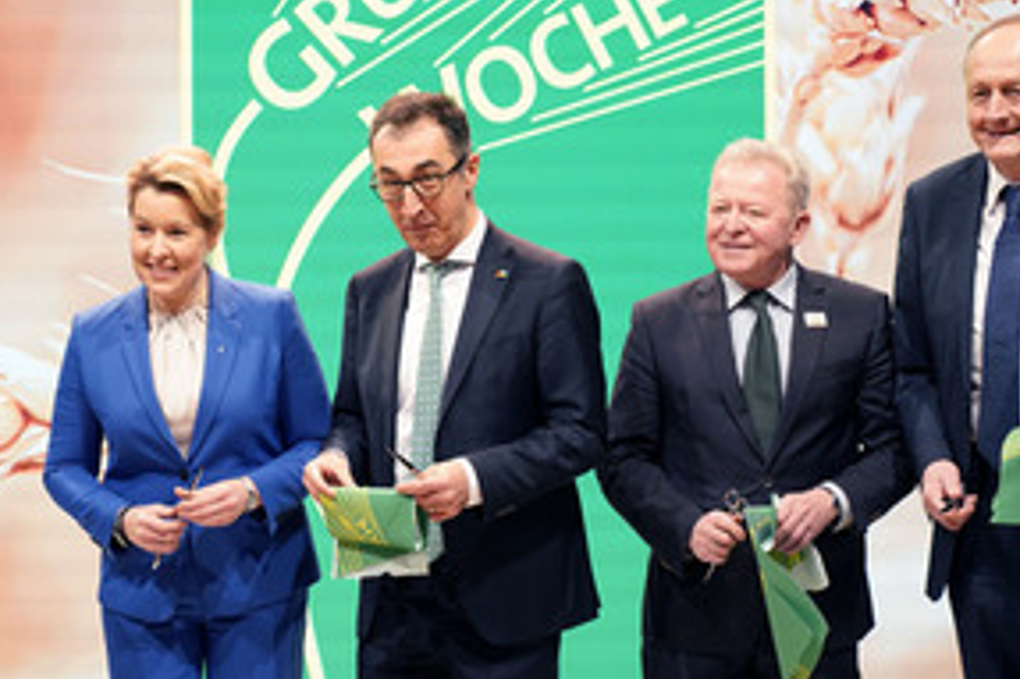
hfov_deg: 21.2
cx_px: 410
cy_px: 231
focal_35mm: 96
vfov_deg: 14.2
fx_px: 2718
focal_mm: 61
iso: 1600
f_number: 5
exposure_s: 1/200
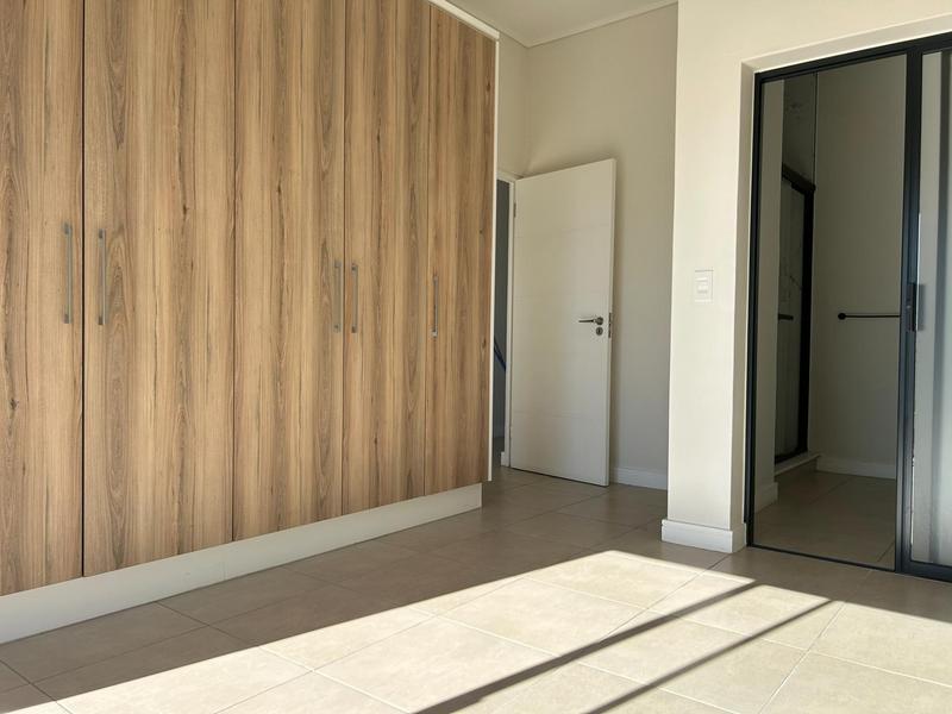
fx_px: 715
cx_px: 476
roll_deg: +0.0
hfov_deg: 67.3
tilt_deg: -1.1
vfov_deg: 53.1
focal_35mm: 26
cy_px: 357
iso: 50
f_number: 1.5
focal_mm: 5.7
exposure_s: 1/1449
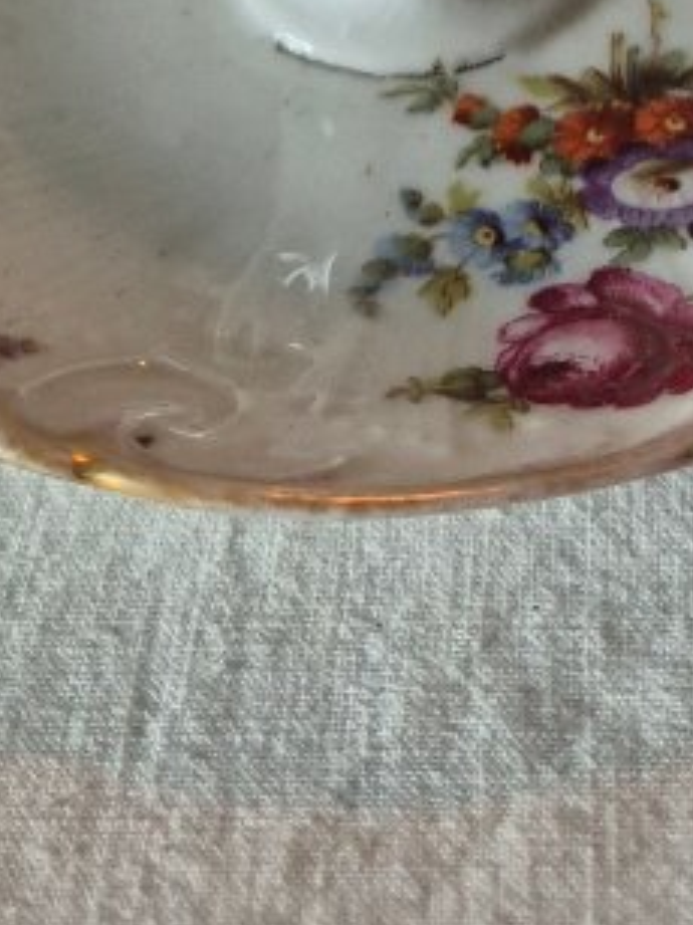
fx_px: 2404
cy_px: -539
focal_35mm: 90
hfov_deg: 16.3
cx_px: 512
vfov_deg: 18.7
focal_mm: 5.4
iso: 200
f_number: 1.8
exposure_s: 1/100
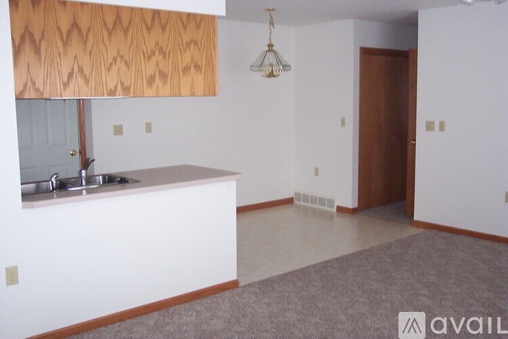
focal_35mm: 38
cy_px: 170
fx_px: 536
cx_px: 254
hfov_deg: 50.7
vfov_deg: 35.1
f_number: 2.8
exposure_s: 1/30
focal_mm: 8
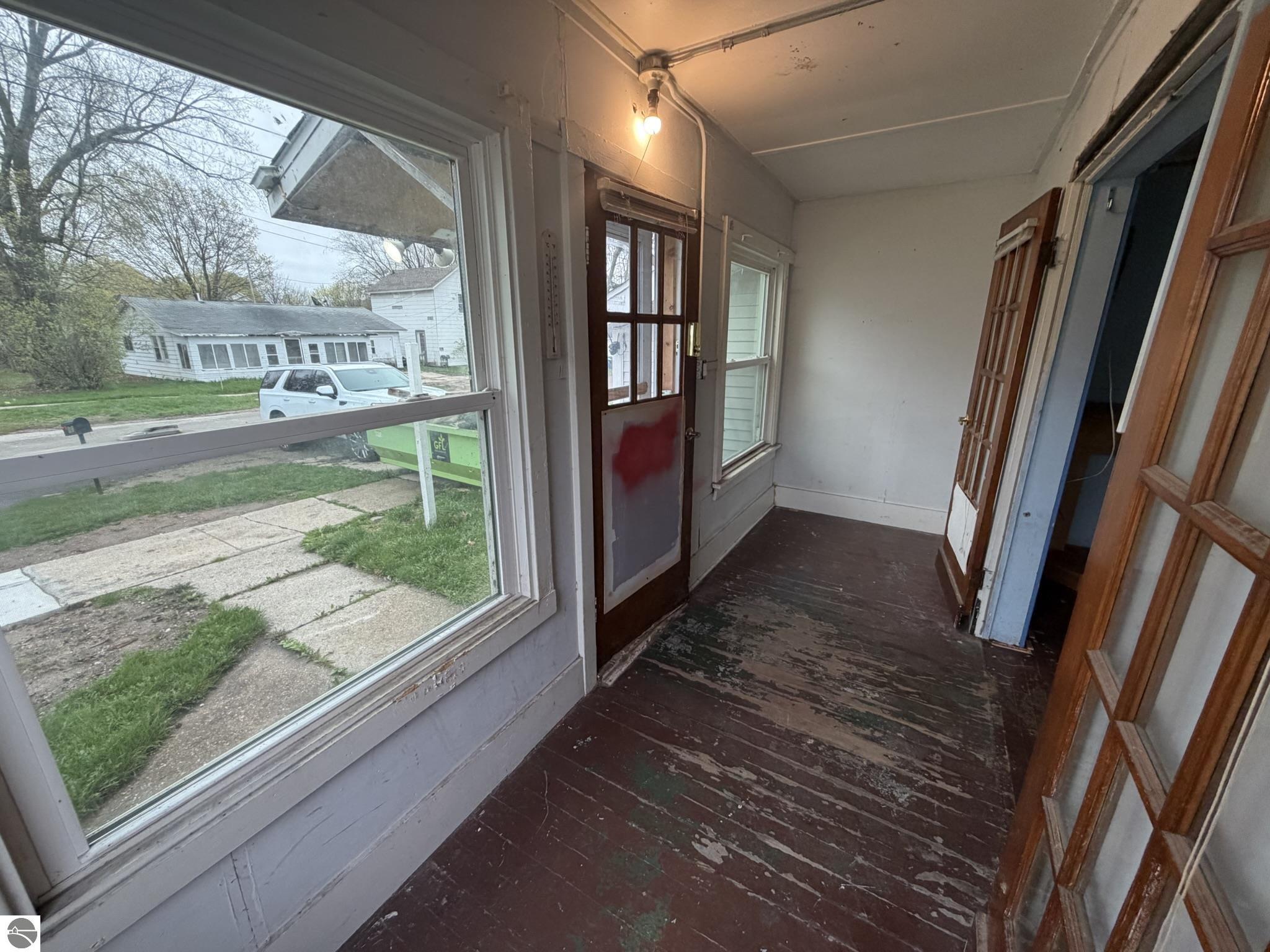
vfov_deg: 85.7
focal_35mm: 14
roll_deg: +0.7
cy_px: 476
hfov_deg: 102.1
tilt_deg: -16.3
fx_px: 514
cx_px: 635
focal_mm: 2.22
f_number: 2.2
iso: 250
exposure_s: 1/120
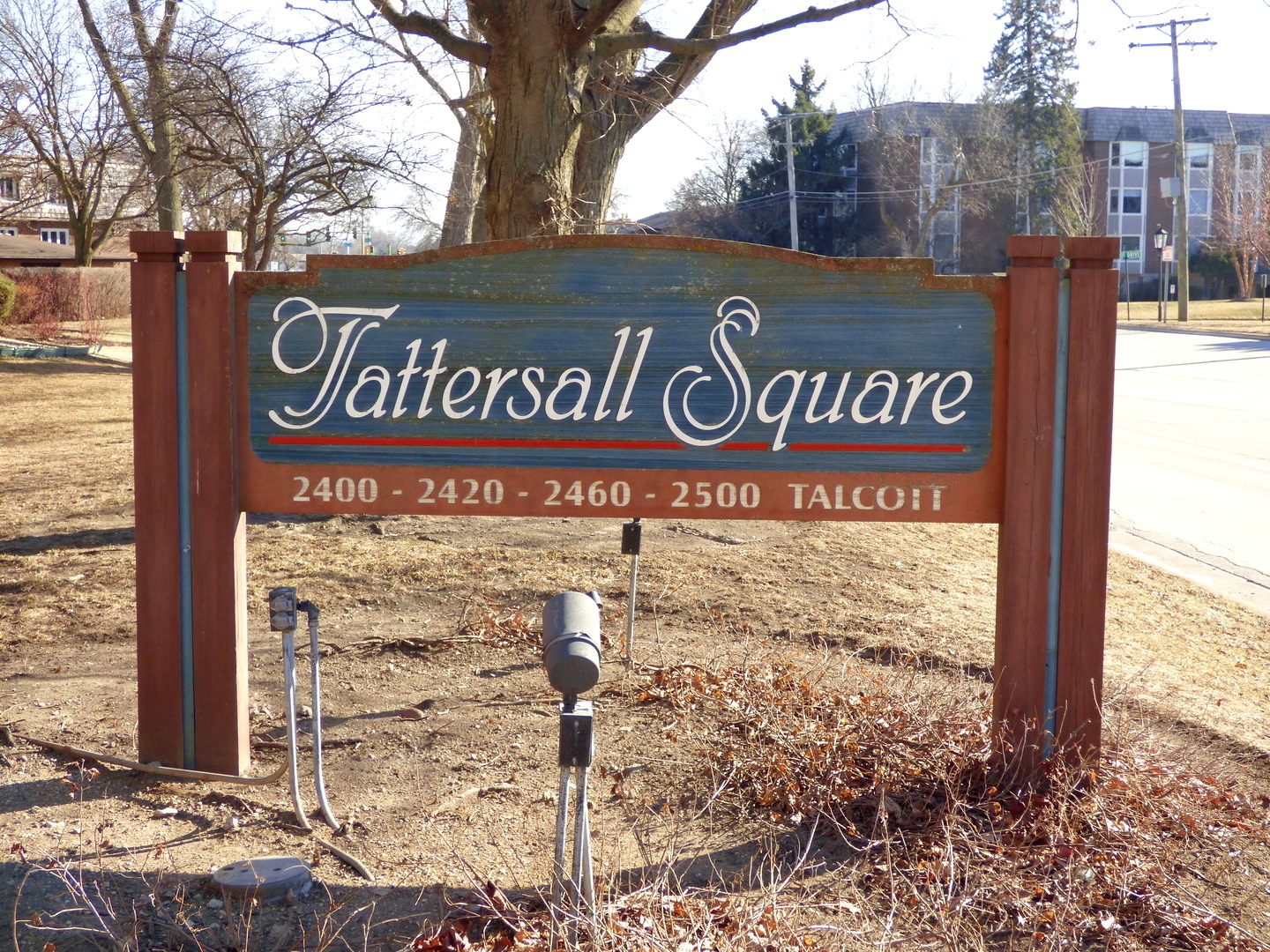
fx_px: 1761
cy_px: 476
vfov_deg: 30.3
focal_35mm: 48
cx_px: 635
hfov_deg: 39.7
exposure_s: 1/320
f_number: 3.8
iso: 100
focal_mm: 8.24
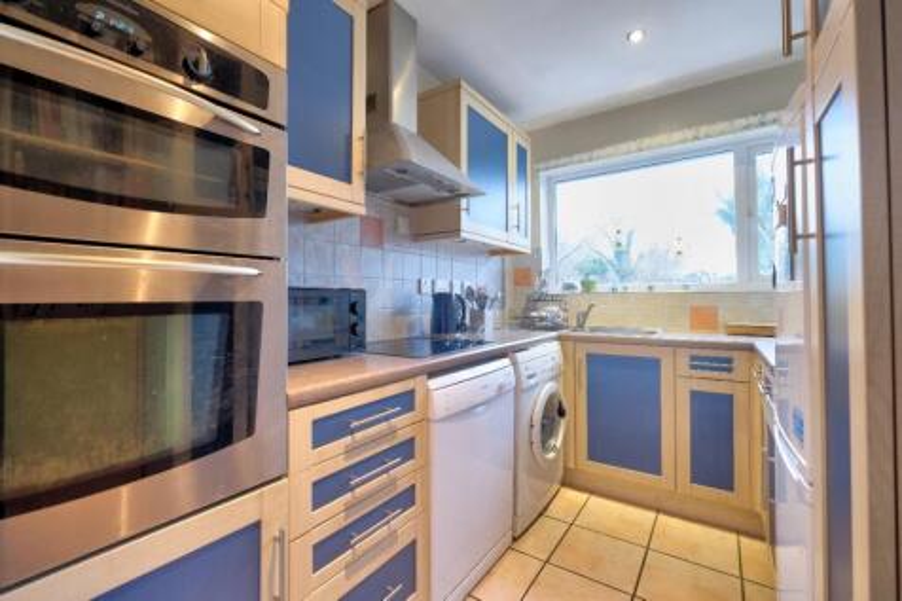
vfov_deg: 77.3
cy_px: 300
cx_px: 451
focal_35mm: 15
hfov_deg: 100.4
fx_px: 376
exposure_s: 1/15
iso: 1250
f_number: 4
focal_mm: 10
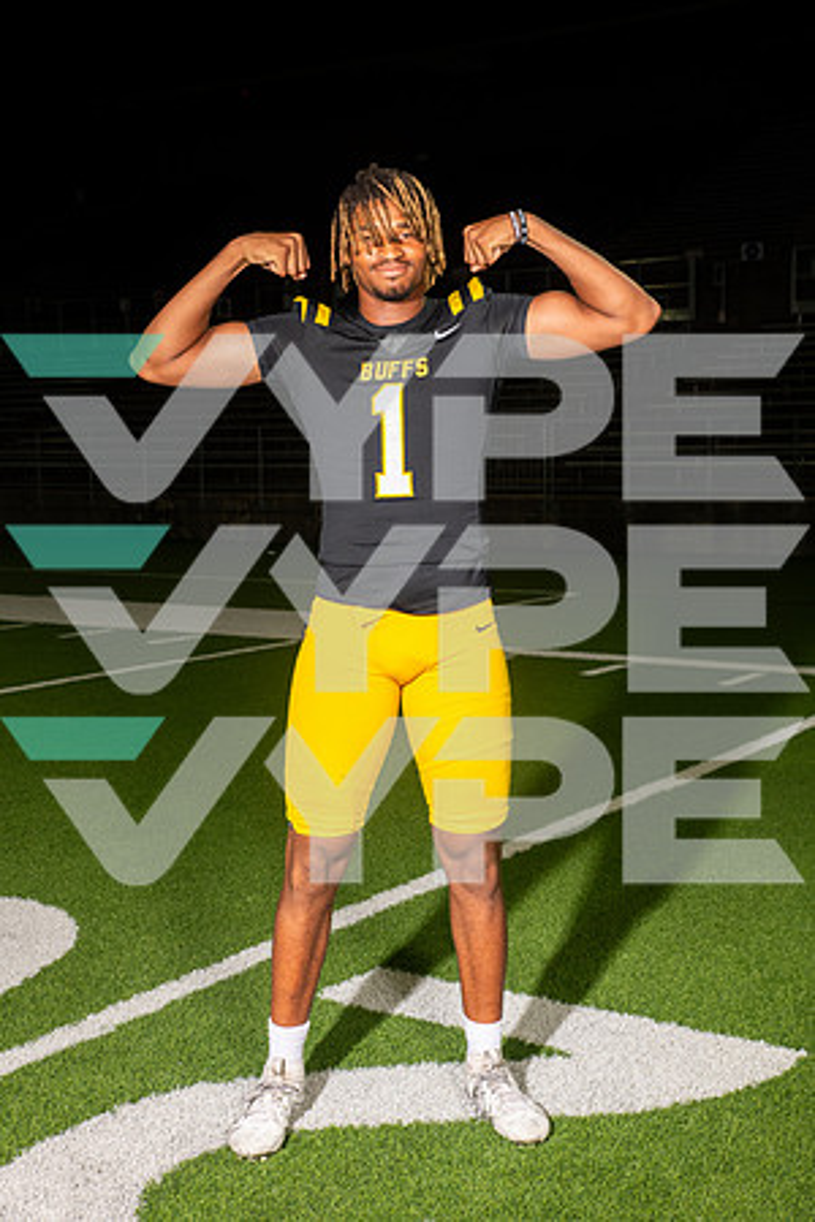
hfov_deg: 28.1
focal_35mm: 48
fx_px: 1630
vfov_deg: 41.1
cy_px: 611
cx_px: 408
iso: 800
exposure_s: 1/320
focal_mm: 48
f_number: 7.1
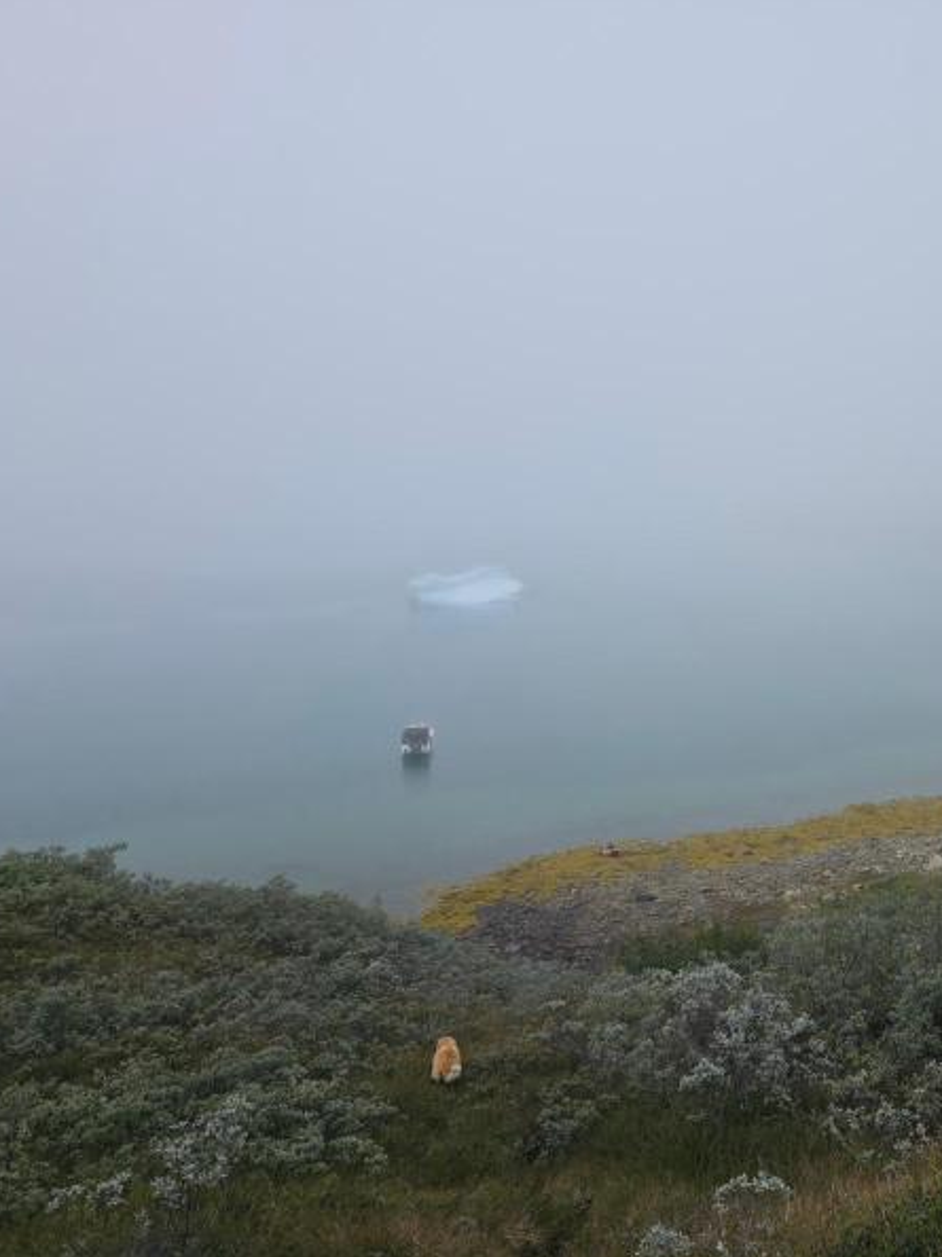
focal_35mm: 31
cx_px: 760
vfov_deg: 58.4
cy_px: 626
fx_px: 1126
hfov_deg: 43.2
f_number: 1.7
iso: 50
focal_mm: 6.3
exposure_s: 1/2613
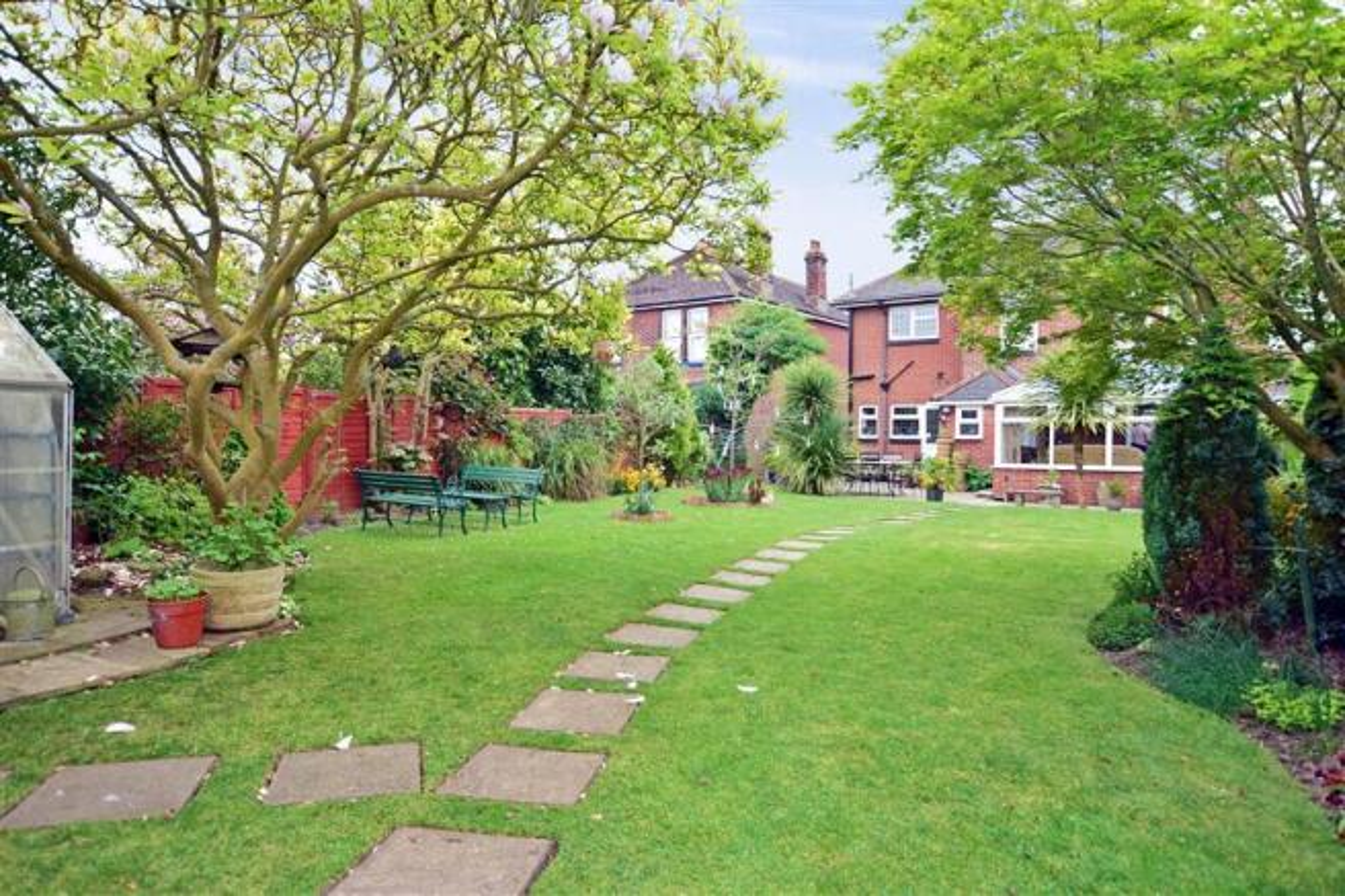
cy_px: 448
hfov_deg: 81.2
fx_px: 784
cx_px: 672
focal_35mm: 21
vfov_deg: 59.5
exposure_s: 1/125
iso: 200
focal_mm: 14
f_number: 5.6
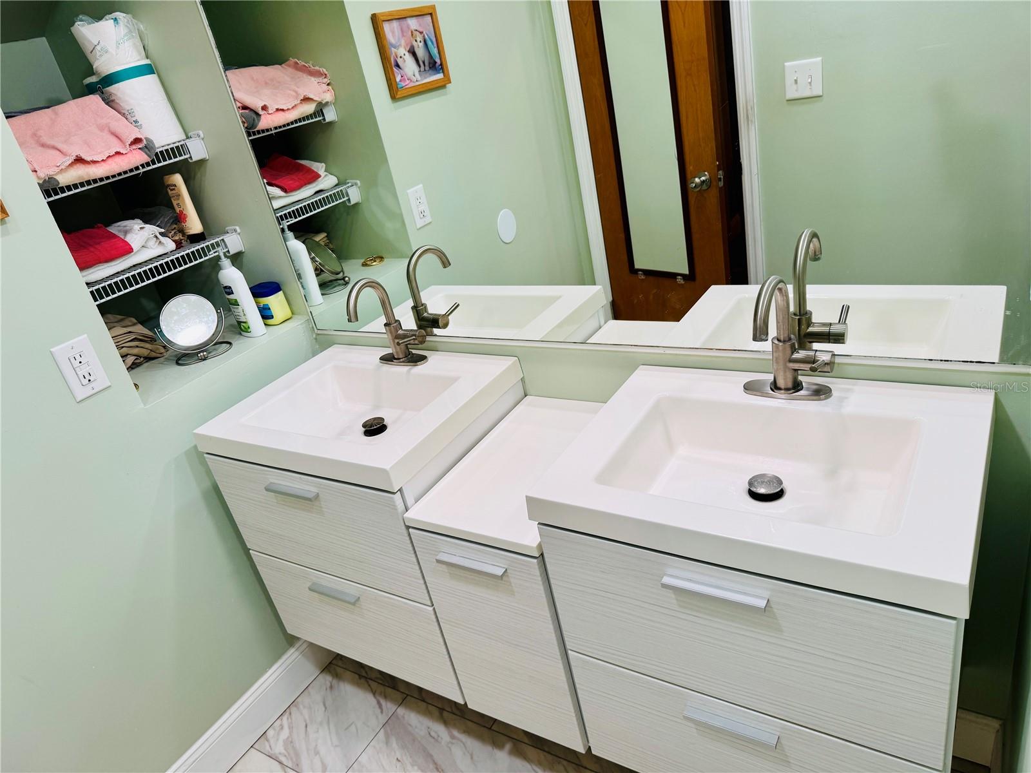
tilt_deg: -26.2
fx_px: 715
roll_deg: +13.4
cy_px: 386
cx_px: 516
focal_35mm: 24
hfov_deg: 71.6
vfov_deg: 56.8
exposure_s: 1/120
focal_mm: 6.76
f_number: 1.78
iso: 80
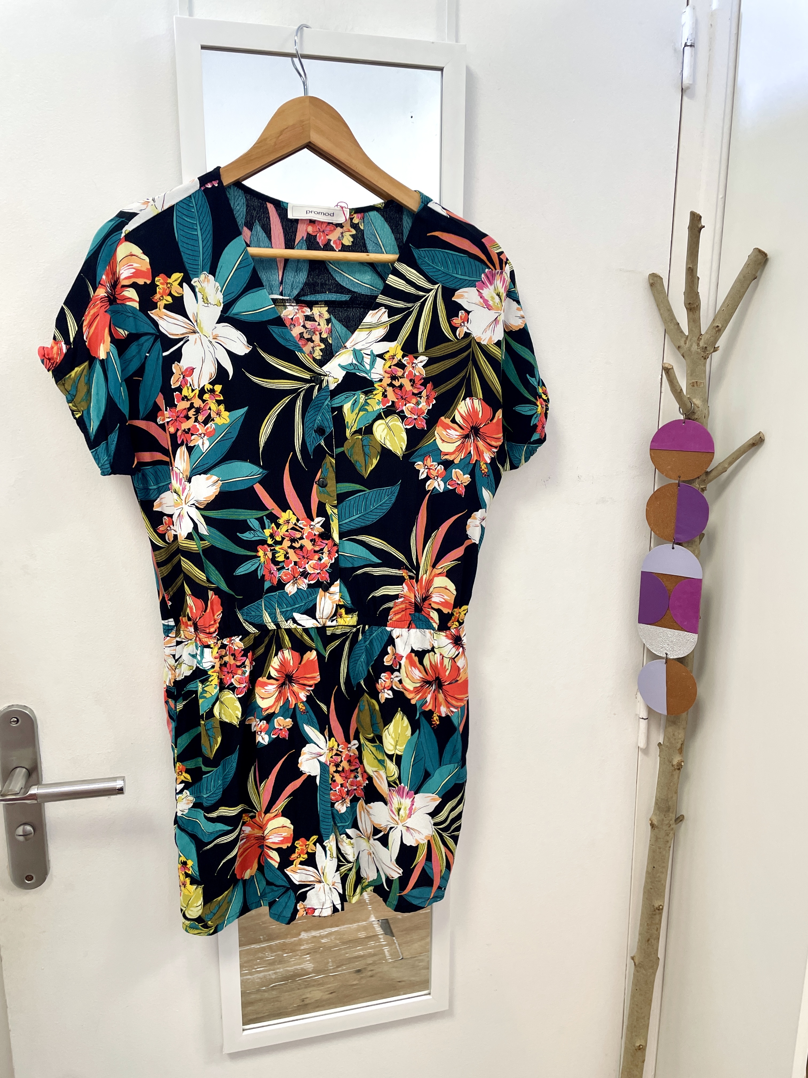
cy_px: 539
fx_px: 809
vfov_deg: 67.3
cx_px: 404
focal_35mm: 26
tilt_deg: -10.9
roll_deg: +0.7
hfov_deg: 53.1
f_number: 1.6
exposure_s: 1/100
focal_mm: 4.2
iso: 100
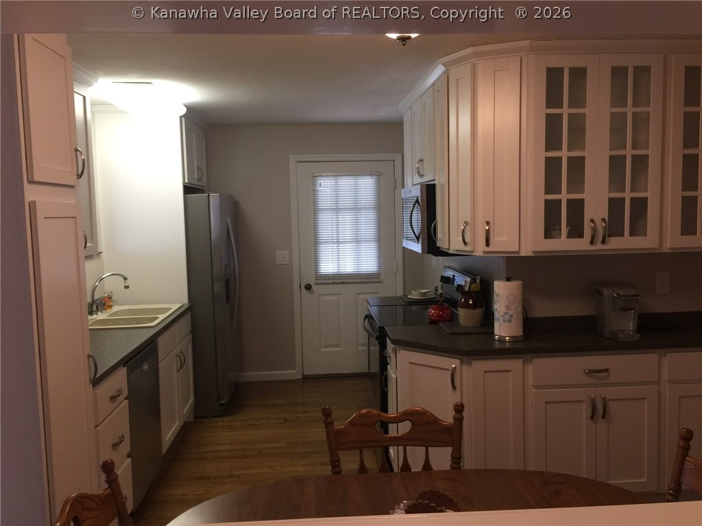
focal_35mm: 29
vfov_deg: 48.2
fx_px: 588
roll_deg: +0.1
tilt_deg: -4.9
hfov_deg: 61.7
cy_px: 263
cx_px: 351
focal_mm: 4.15
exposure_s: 1/15
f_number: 2.2
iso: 50
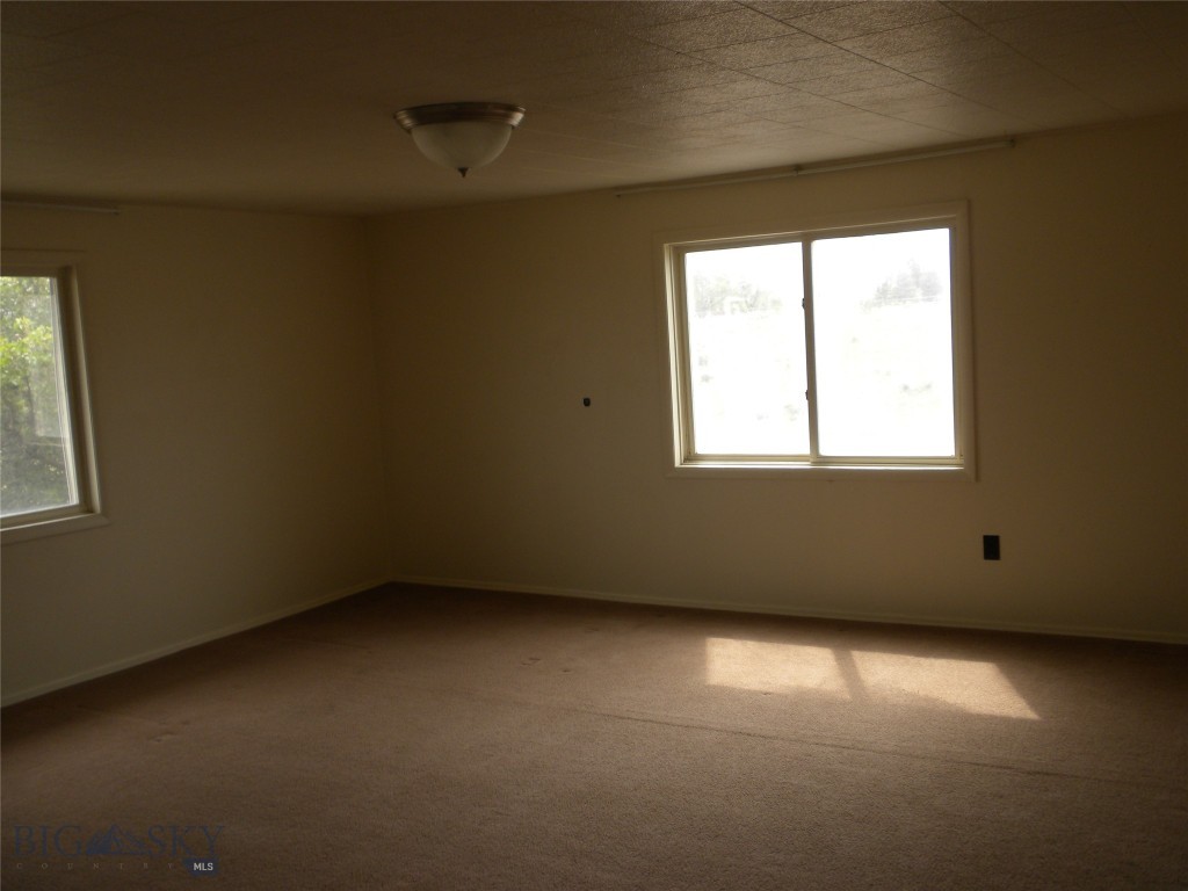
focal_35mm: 37
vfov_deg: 38.7
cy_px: 446
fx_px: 1270
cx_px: 594
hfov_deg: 50.1
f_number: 3.5
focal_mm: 6.6
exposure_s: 1/69.8
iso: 64
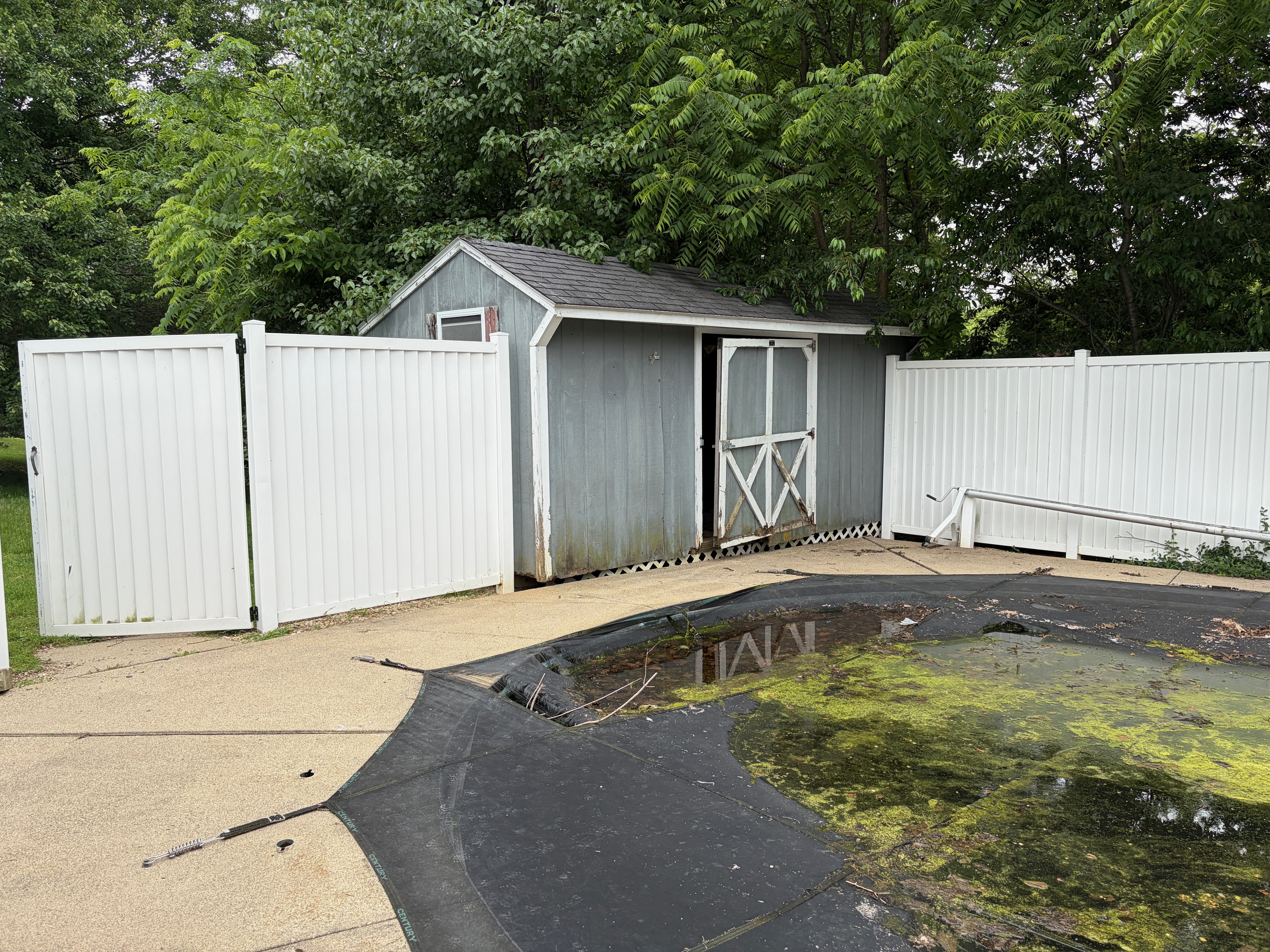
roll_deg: +0.8
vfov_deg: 53.1
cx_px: 635
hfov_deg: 67.3
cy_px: 476
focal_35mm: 26
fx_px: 954
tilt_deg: -5.2
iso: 50
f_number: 1.6
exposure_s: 1/1484
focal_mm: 5.96
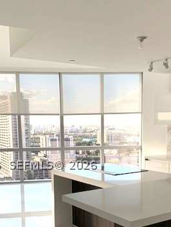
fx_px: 309
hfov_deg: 30.9
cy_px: 165
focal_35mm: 47
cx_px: 88
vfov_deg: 39.5
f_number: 1.8
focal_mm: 4.25
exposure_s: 1/199
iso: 25
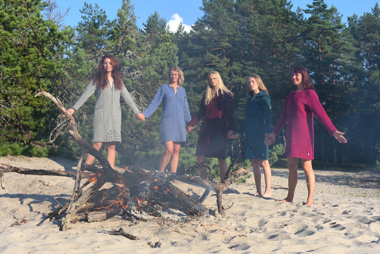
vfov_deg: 27.0
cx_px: 190
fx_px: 528
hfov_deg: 39.6
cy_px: 127
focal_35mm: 50
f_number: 8
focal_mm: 50
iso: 200
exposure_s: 1/500
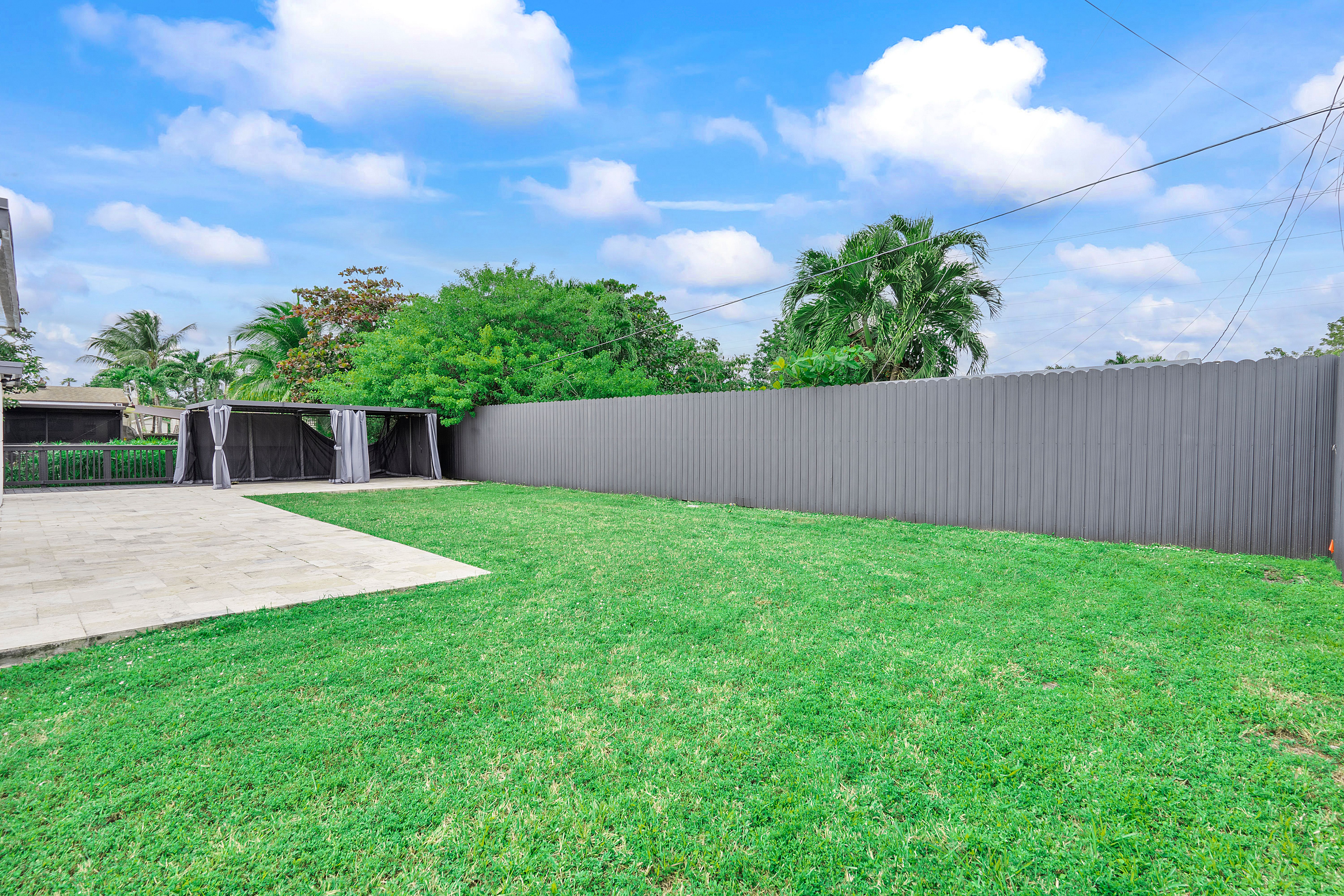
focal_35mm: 16
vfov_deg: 73.8
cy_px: 448
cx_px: 672
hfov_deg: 96.7
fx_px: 597
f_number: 10
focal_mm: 16
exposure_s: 1/400
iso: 500
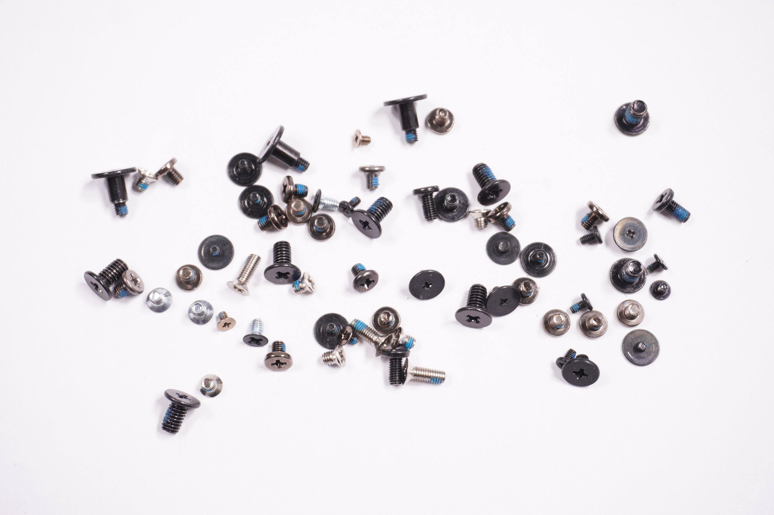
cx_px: 387
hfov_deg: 38.9
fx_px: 1096
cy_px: 258
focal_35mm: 51
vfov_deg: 26.4
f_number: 5.6
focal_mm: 34
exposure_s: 1/250
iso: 640
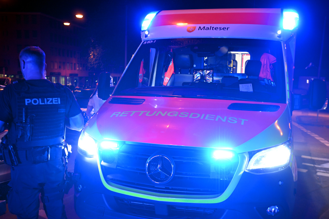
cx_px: 164
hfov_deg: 61.9
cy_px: 110
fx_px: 274
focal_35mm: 30
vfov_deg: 43.6
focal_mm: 30
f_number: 4.5
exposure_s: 1/20
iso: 400
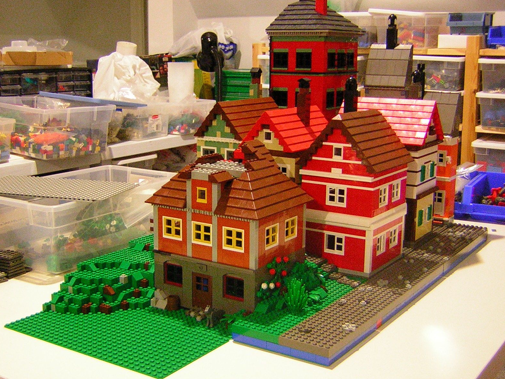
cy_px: 191
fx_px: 700
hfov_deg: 39.7
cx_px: 251
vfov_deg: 30.3
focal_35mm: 48
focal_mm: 6.1
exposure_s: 1/3.4
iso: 200
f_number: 2.9
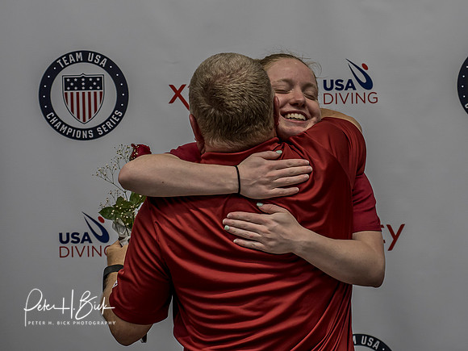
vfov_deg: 15.9
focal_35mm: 92
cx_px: 293
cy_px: 102
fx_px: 1250
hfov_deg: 21.2
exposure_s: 1/160
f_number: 4
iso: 500
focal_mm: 32
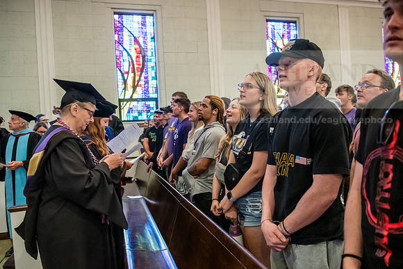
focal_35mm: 29
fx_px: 325
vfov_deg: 45.0
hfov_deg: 63.6
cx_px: 202
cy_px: 134
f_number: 3.5
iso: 5000
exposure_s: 1/160
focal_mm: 29
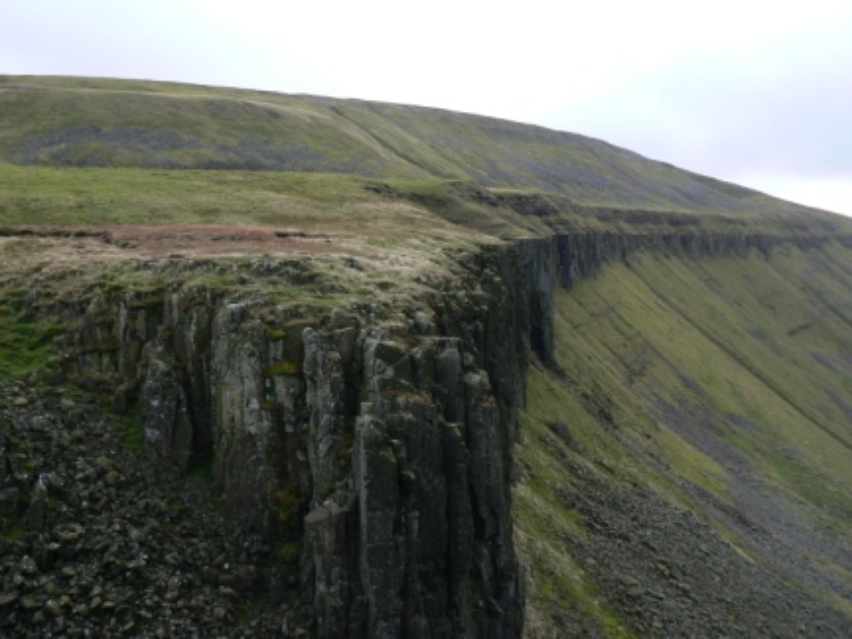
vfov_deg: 39.7
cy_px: 320
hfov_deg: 51.4
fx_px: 886
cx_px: 426
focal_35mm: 36
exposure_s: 1/100
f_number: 4.5
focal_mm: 6
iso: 80
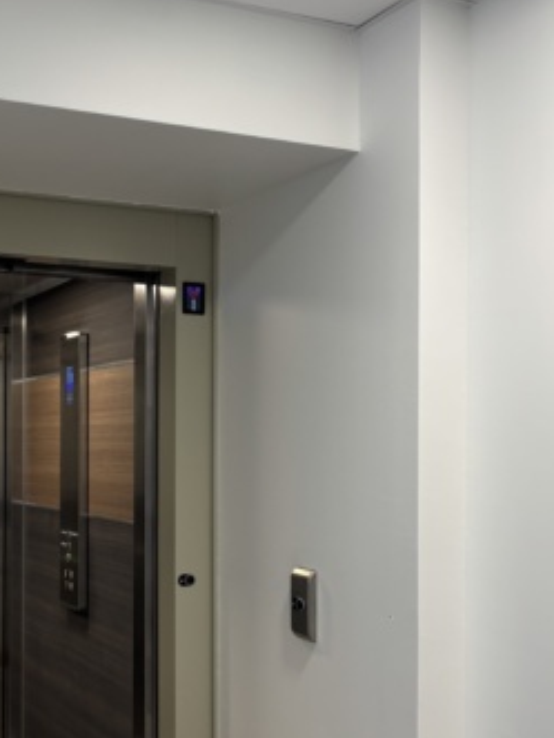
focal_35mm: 47
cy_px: 447
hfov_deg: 30.3
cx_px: 129
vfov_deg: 40.2
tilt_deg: +0.3
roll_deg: -1.2
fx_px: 1003
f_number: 1.6
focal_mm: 5.96
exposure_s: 1/100
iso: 64
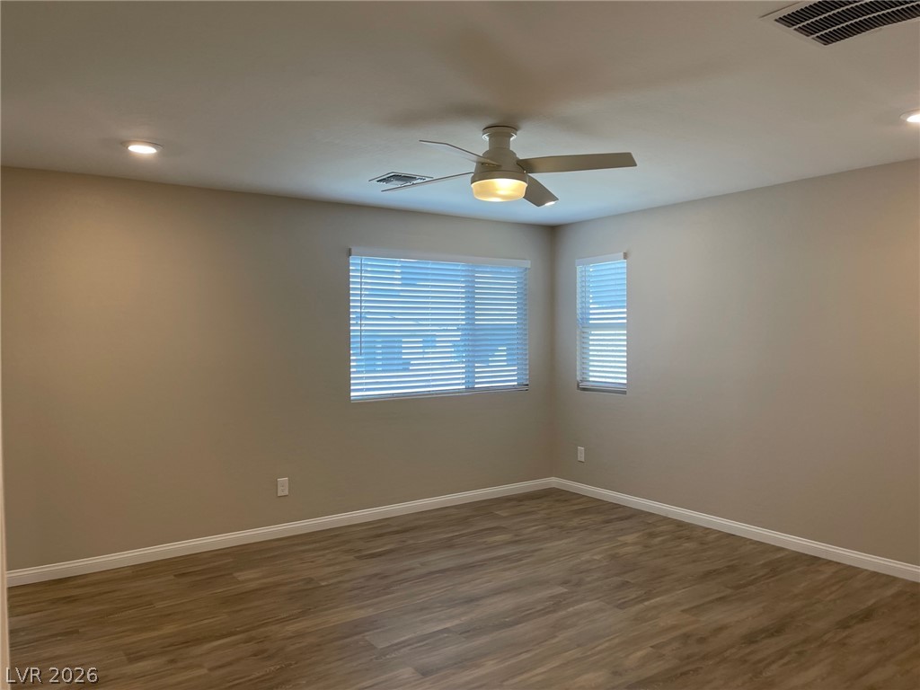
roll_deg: +1.4
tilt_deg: -2.0
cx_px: 460
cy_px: 345
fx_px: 691
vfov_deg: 53.1
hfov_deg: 67.3
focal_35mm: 26
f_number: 1.6
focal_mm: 5.1
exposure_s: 1/120
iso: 80
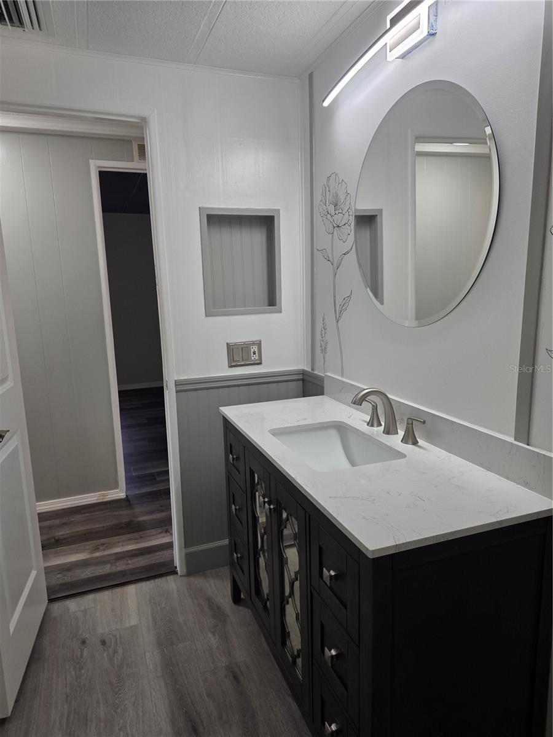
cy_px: 368
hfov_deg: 58.9
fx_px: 490
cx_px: 276
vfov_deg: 73.9
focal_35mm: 23
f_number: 1.7
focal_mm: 6.25
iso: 64
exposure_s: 1/180
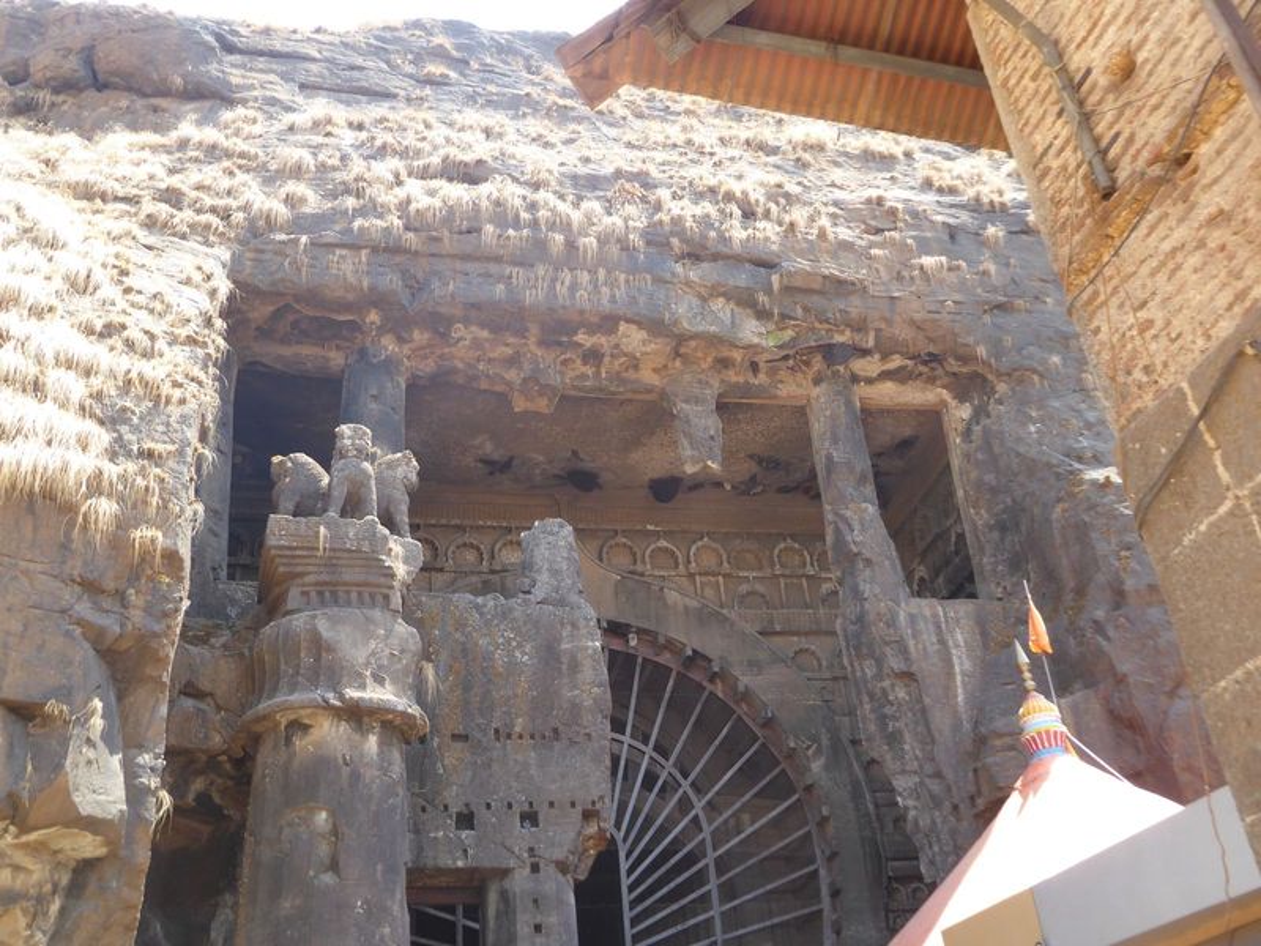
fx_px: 1311
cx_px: 630
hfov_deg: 51.4
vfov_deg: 39.7
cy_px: 473
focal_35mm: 36
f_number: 3.7
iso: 80
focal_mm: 6.3
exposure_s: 1/80
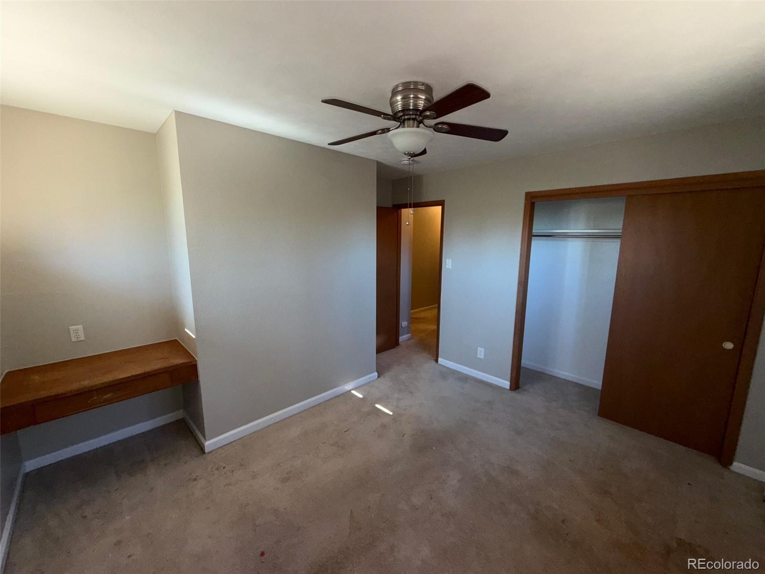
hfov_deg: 102.1
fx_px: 309
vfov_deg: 85.7
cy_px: 287
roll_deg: -0.4
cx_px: 382
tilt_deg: -9.1
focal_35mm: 14
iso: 64
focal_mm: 2.22
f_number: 2.2
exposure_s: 1/60
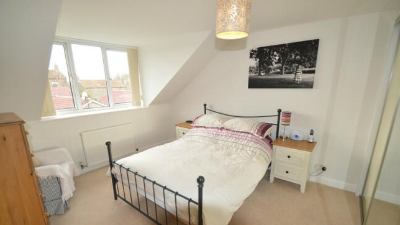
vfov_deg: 66.8
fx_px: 170
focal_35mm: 16
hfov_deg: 99.4
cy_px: 126
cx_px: 202
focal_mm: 10
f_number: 4
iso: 400
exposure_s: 1/125
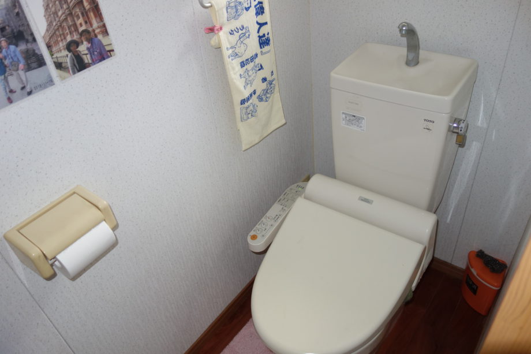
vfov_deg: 46.4
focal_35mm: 28
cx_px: 266
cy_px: 177
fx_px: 413
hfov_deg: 65.5
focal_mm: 10.4
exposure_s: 1/30
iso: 160
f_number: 1.8
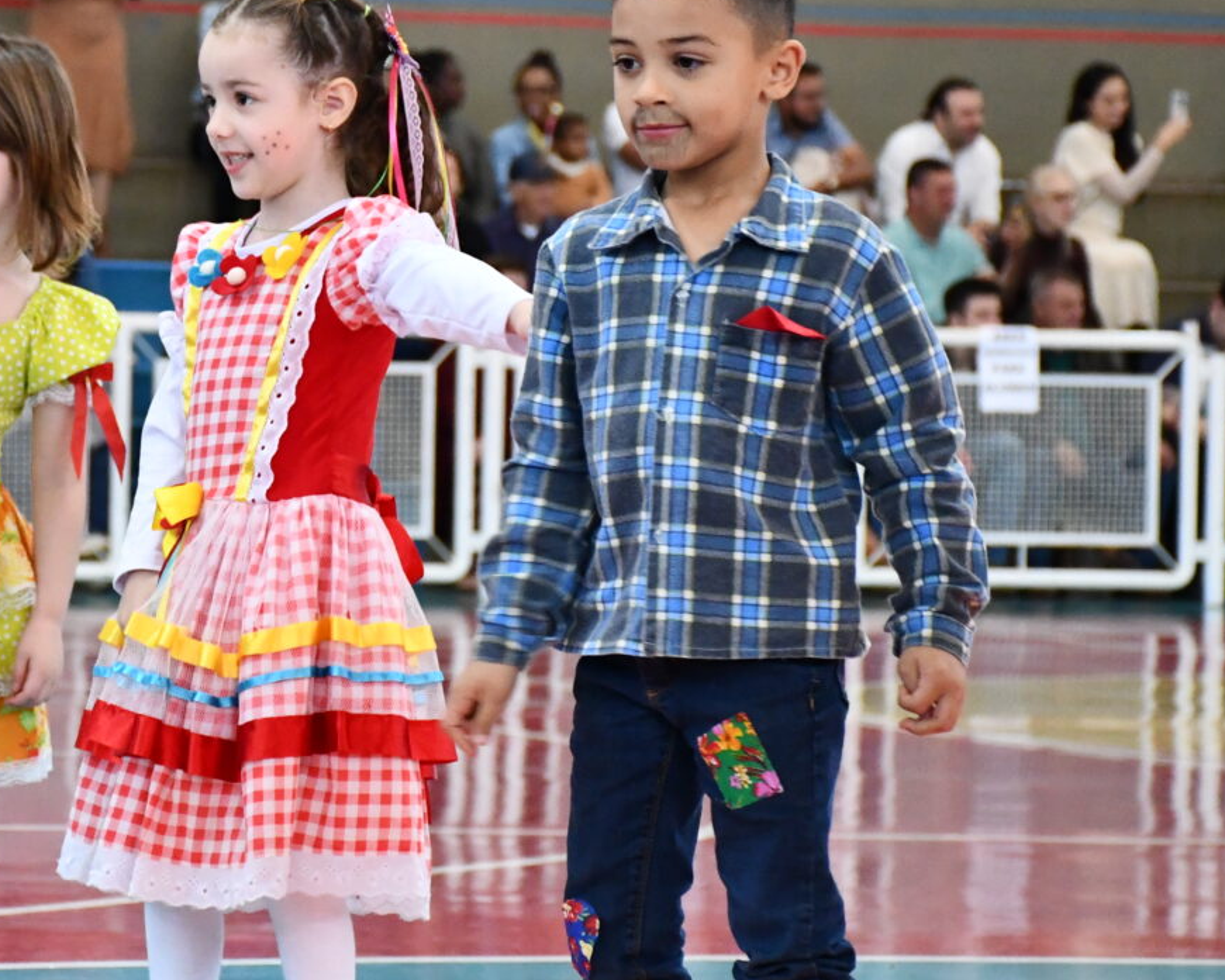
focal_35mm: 232
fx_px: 8411
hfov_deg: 8.3
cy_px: 373
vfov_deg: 6.7
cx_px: 184
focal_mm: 75
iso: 3200
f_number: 5
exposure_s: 1/200
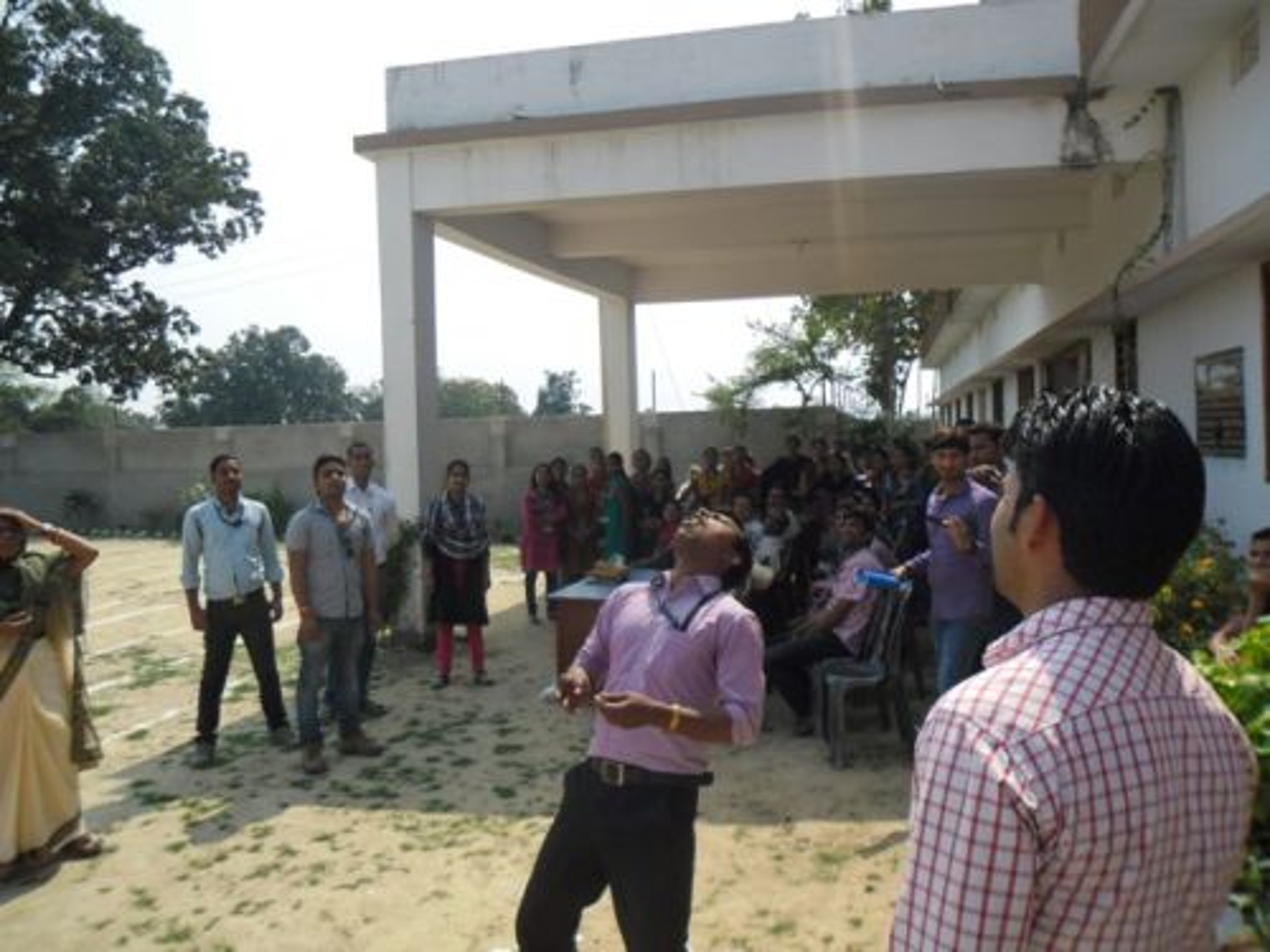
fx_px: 991
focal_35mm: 27
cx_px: 635
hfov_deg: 65.3
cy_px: 476
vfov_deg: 51.4
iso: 80
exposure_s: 1/980
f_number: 3.5
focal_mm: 4.9
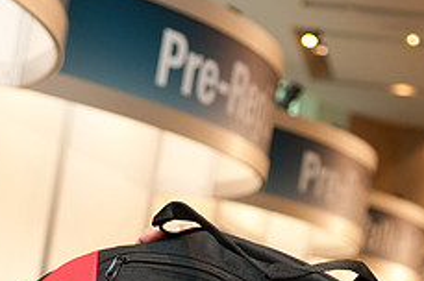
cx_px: 93
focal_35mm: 129
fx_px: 1517
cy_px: 337
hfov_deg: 15.8
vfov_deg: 10.4
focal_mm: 34
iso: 640
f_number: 2.8
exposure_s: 1/125
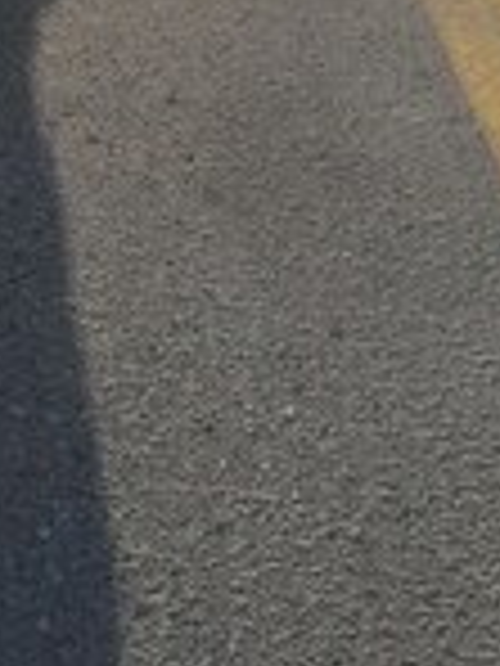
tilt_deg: -20.0
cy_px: -284
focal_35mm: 97
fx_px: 1868
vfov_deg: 18.3
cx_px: -279
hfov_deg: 14.1
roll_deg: +1.4
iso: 32
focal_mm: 4.15
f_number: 2.2
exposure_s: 1/1786
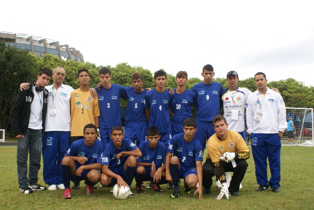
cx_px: 157
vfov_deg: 34.2
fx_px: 340
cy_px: 105
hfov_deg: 49.5
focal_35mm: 39
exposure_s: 1/60
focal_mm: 26
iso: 100
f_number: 5
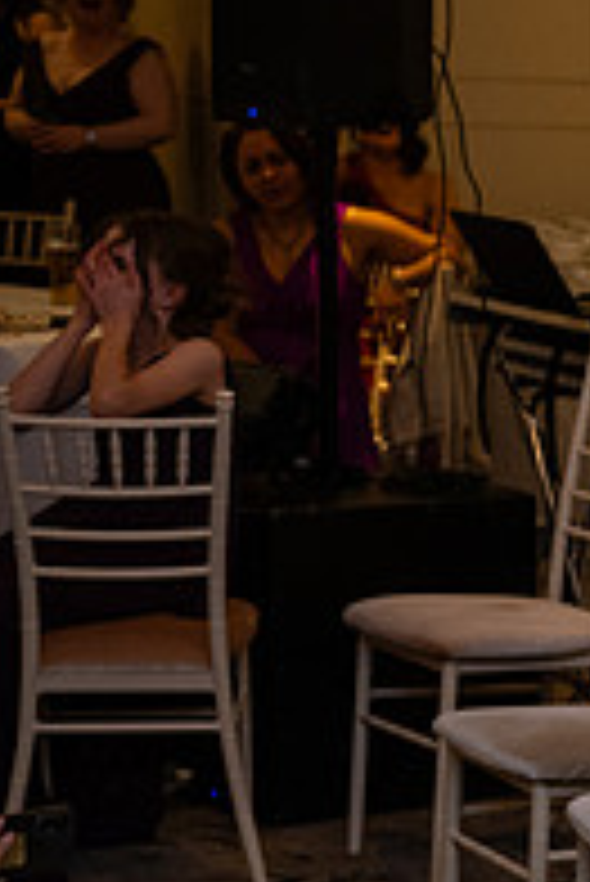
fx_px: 3484
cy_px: 713
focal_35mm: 142
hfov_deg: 8.9
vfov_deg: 14.4
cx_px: 1302
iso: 1000
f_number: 3.5
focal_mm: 48
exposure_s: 1/160
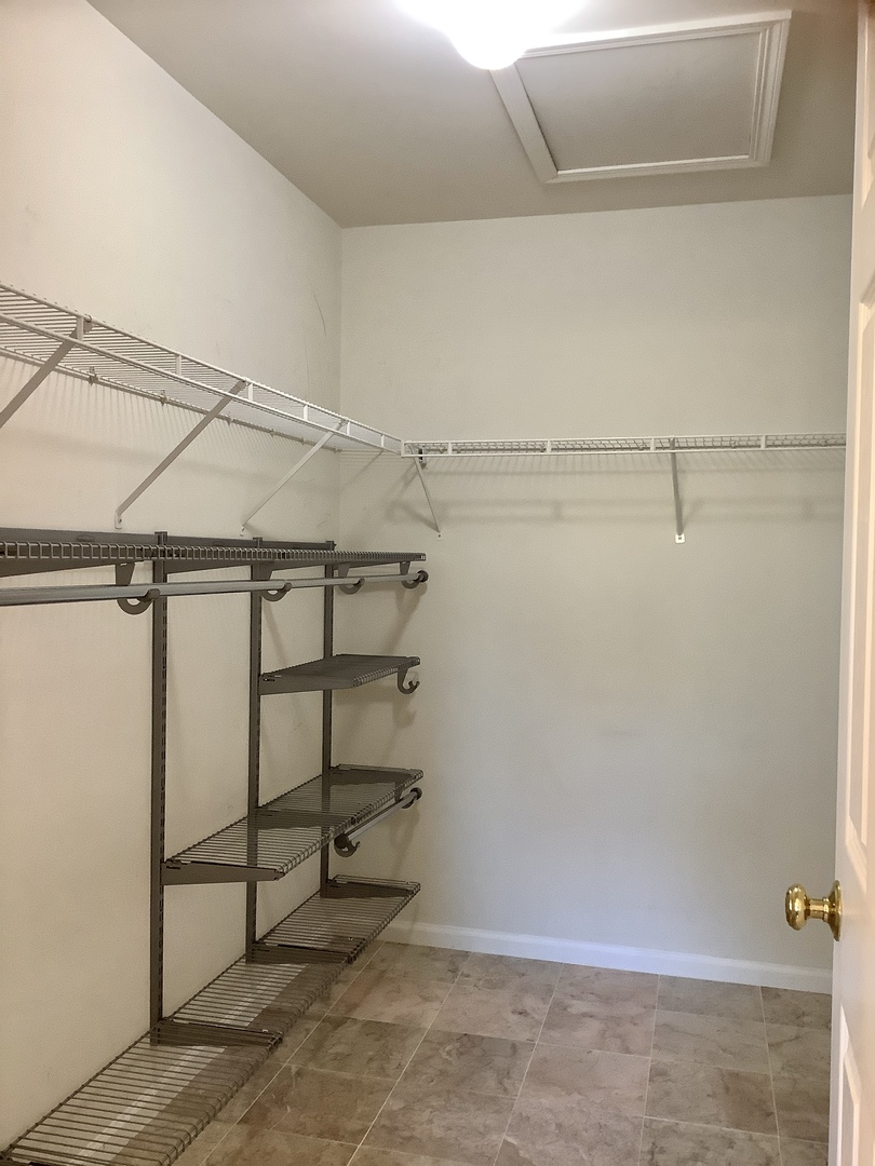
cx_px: 438
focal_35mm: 31
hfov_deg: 45.4
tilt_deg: -1.9
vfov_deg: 58.4
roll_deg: -1.1
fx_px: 1045
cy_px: 583
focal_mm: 3.3
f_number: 2.4
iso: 250
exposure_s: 1/50
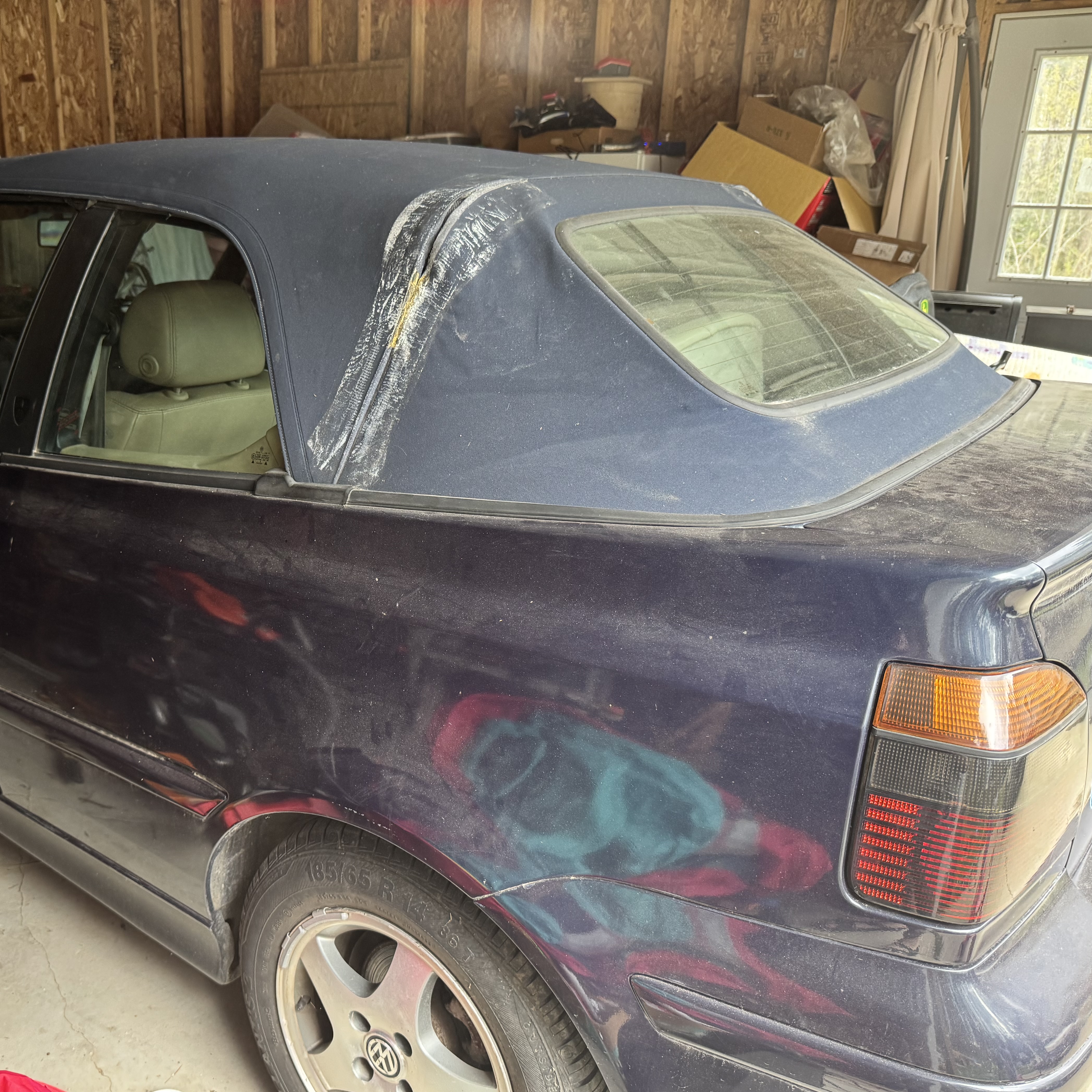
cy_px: 559
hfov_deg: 54.6
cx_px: 370
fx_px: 1035
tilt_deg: -19.3
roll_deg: -0.6
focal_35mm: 29
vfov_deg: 55.6
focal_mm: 6.76
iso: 250
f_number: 1.78
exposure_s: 1/60
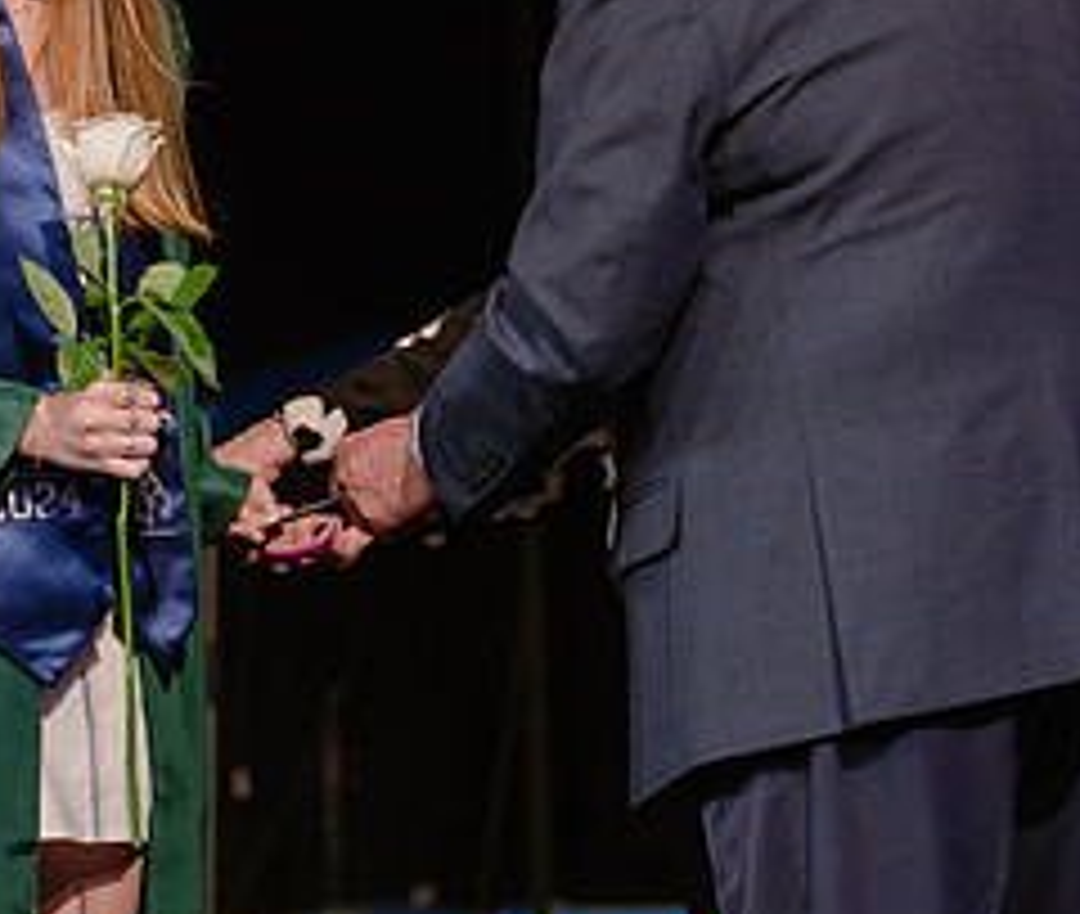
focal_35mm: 156
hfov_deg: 12.0
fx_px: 5100
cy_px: 135
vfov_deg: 10.2
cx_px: 65
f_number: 1.2
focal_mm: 50
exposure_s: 1/320
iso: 640
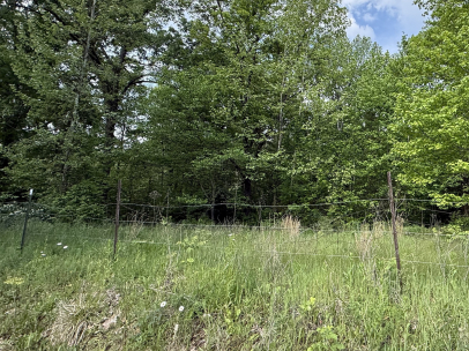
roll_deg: -0.7
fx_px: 311
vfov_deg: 58.1
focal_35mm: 23
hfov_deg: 70.2
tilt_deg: +14.4
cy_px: 133
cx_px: 338
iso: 50
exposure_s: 1/468
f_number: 2.2
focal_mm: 2.22
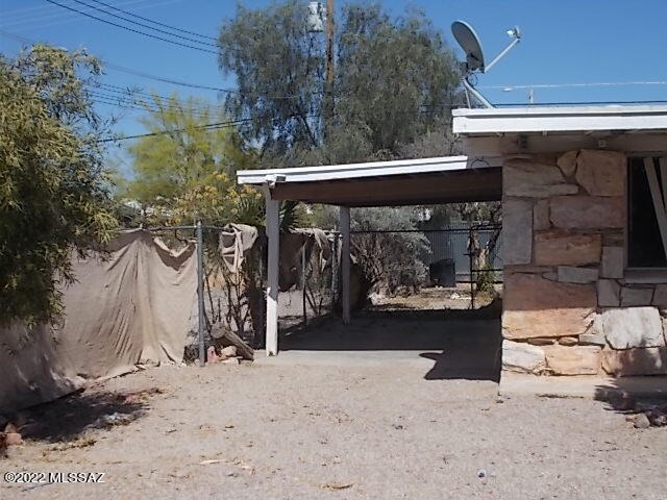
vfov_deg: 29.1
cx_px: 334
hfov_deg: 38.2
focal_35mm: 50
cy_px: 250
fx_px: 963
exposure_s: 1/125
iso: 80
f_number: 11.3
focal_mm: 9
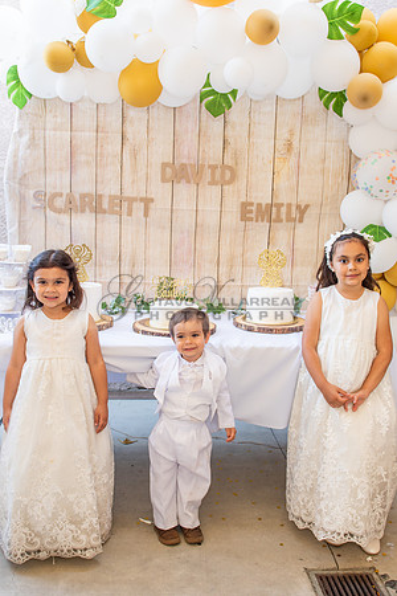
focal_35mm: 36
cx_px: 196
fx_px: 595
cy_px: 298
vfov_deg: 53.2
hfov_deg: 36.9
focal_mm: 24
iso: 200
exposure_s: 1/80
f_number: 4
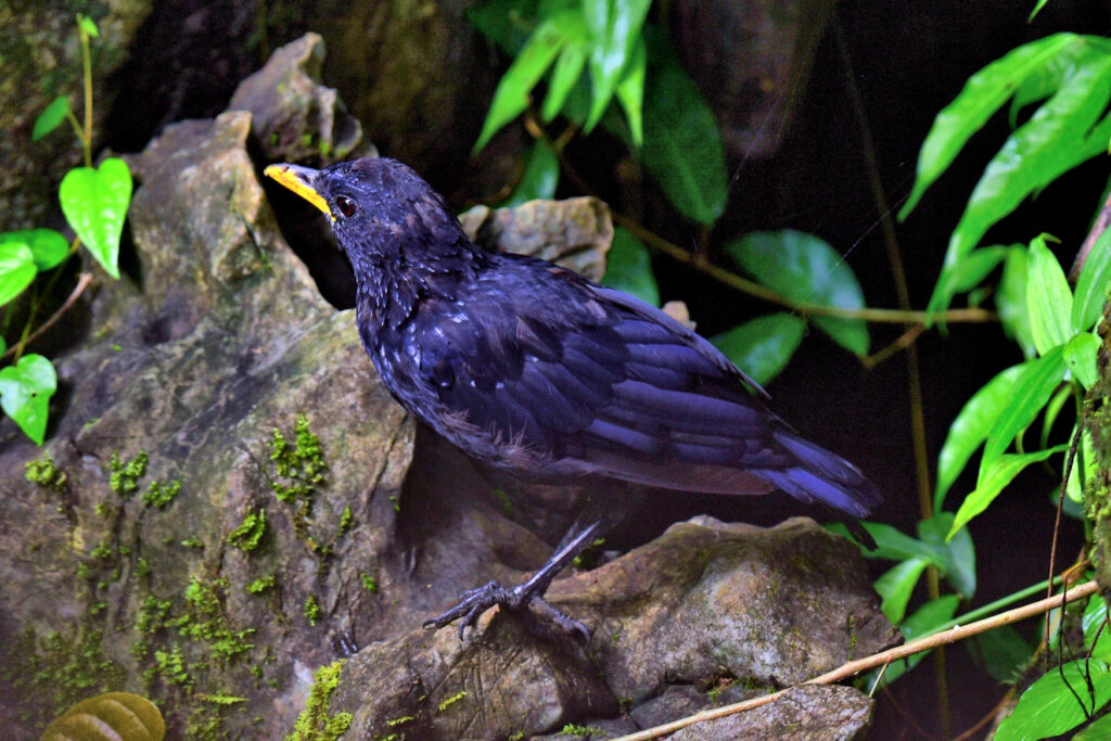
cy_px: 370
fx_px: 10802
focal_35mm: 350
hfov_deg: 5.9
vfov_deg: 3.9
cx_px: 556
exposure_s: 1/125
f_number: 5.6
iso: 200
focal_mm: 350
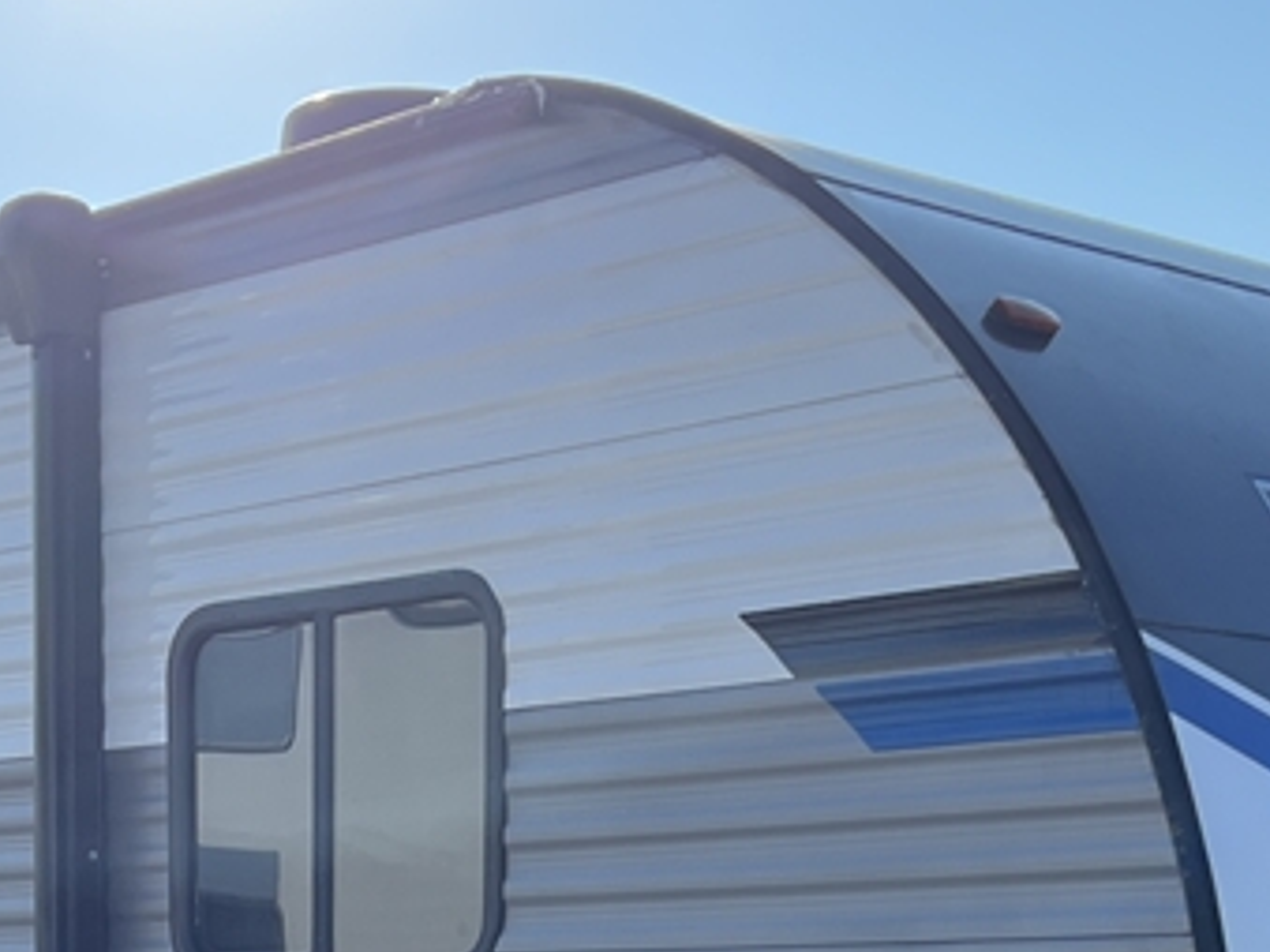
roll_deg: -0.3
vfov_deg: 15.3
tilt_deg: -3.6
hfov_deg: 21.3
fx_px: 3374
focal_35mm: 92
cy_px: 1229
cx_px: 644
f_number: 1.5
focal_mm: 5.7
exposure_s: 1/3831
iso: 50
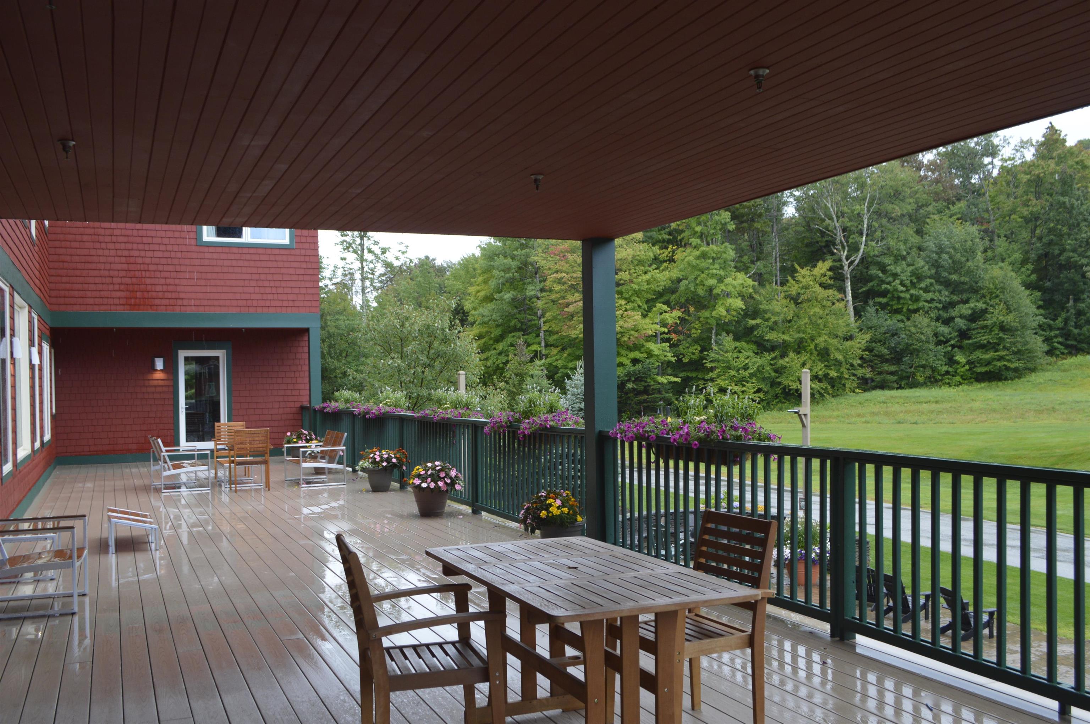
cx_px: 545
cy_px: 362
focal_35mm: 33
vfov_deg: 39.9
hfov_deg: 57.3
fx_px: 998
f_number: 5
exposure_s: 1/100
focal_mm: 22
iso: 400
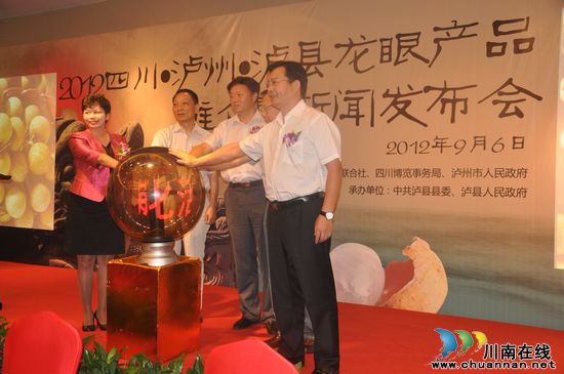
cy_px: 187
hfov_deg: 51.3
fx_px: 587
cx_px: 282
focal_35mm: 38
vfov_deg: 35.4
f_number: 4
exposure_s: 1/60
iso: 800
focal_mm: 25
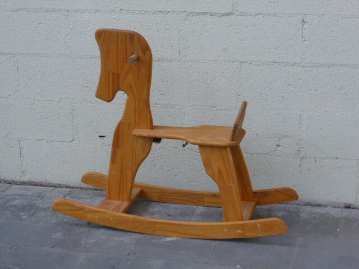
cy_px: 134
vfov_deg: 18.7
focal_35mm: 79
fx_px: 819
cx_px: 180
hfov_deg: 24.7
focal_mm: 13.3
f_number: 5
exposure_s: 1/25
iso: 400
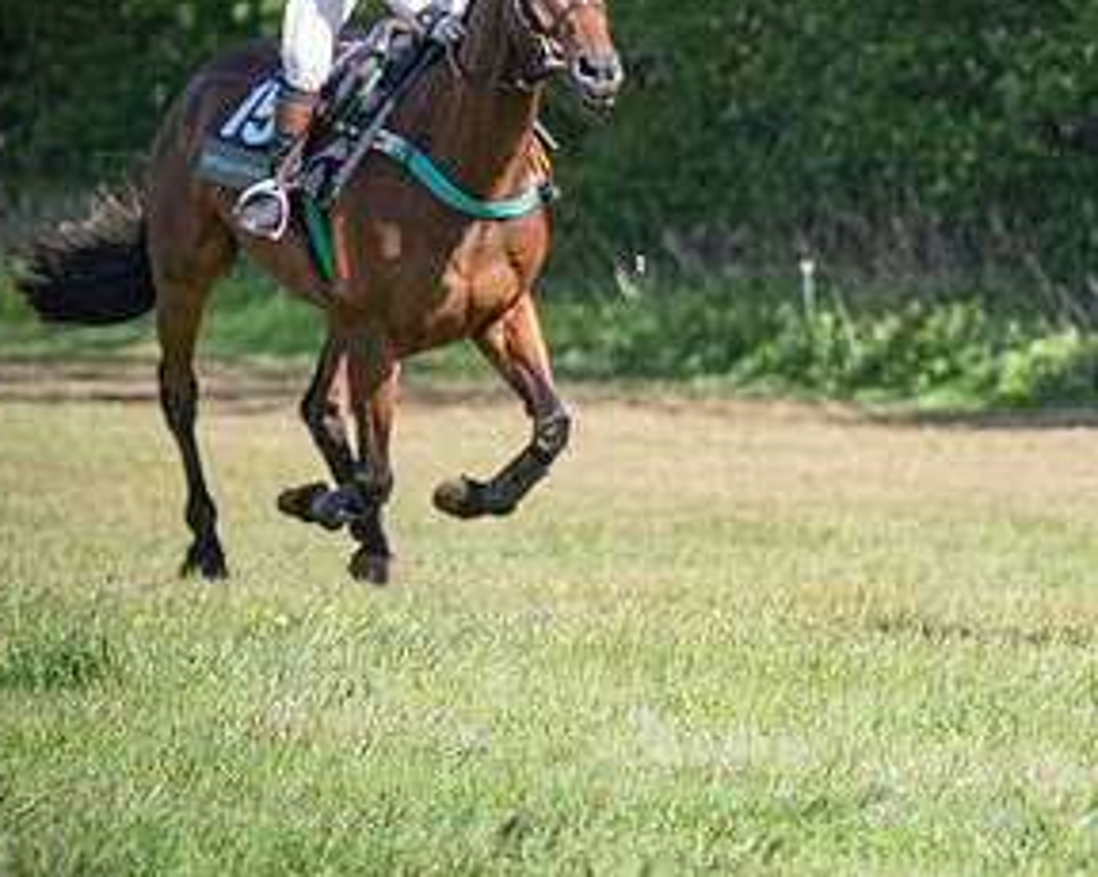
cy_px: 236
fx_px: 14711
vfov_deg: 3.4
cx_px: 1238
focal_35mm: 453
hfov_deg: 4.3
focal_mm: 130
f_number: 4
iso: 400
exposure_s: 1/2000
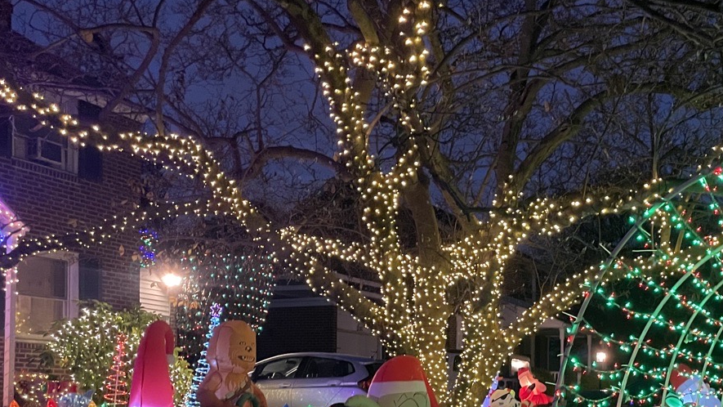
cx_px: 503
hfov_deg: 42.1
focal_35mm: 48
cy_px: 417
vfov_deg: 23.7
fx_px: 920
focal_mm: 4.2
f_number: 1.6
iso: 640
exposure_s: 1/30
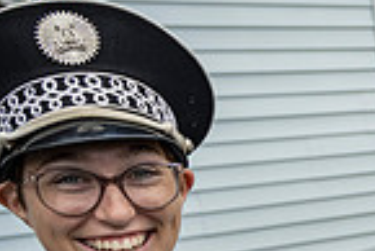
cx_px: 745
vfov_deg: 13.7
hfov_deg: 16.4
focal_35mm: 96
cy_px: 343
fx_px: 1001
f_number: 4
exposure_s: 1/800
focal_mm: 24
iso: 400
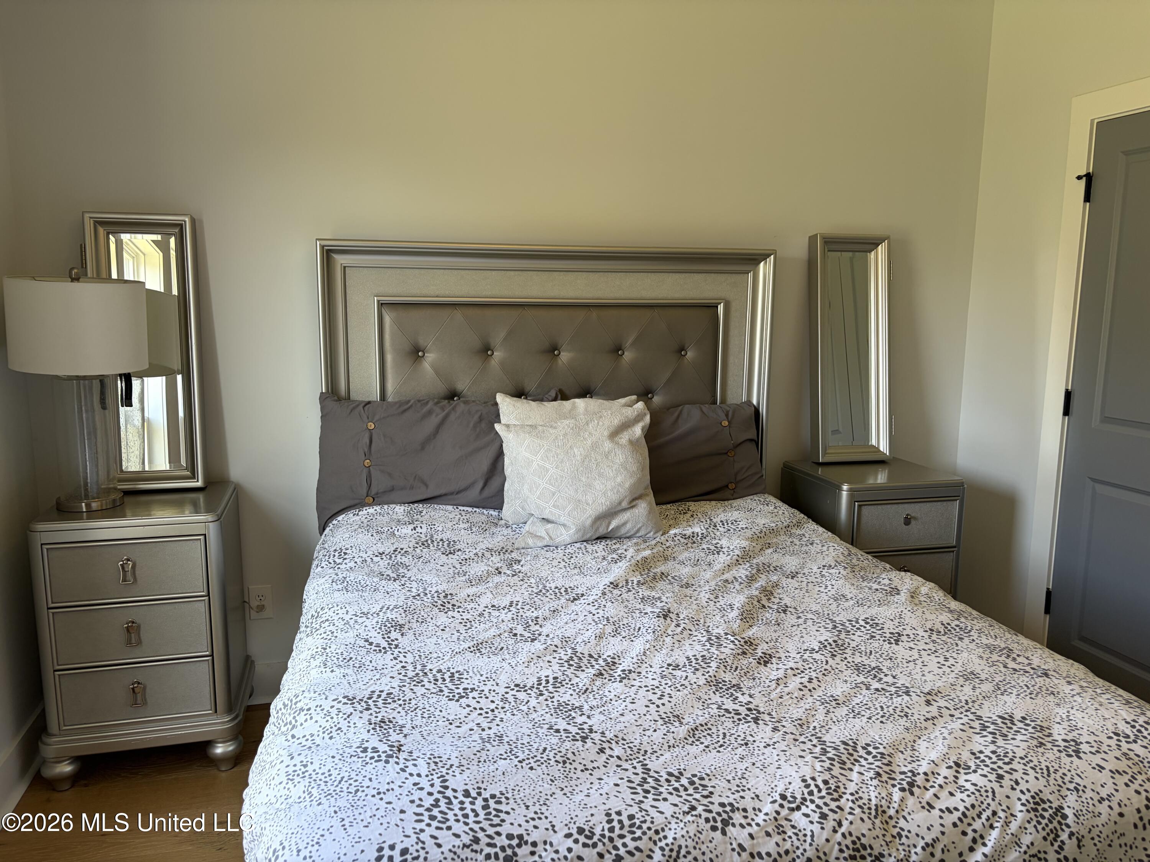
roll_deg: +0.4
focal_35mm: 26
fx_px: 864
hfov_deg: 67.3
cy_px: 431
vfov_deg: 53.1
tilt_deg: -8.3
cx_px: 575
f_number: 1.6
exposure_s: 1/120
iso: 80
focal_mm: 5.96
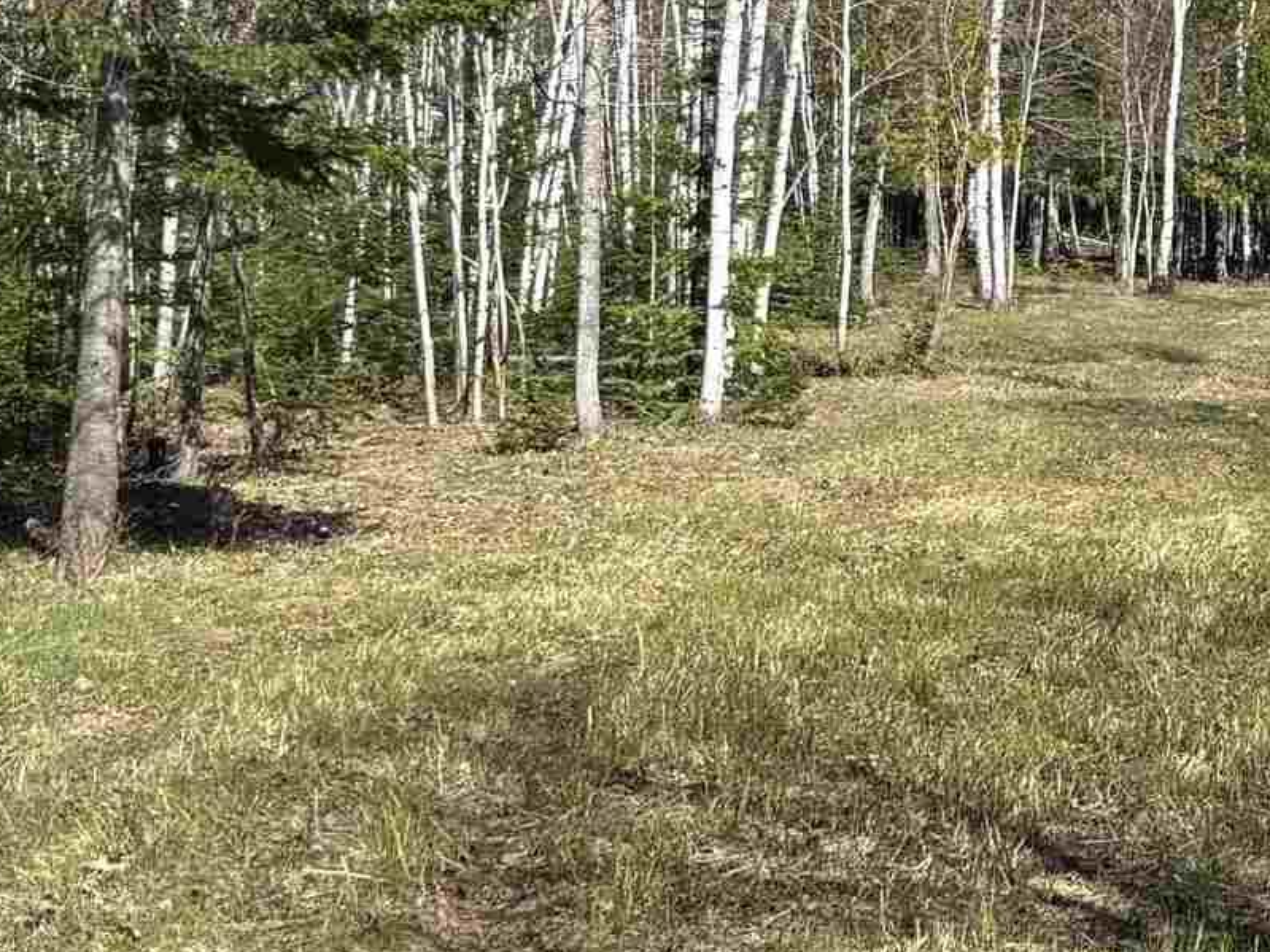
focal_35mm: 100
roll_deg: -0.8
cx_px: 1426
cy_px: 248
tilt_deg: +5.7
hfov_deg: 18.8
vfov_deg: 14.7
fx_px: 3668
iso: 50
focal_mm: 5.96
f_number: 1.6
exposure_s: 1/2062
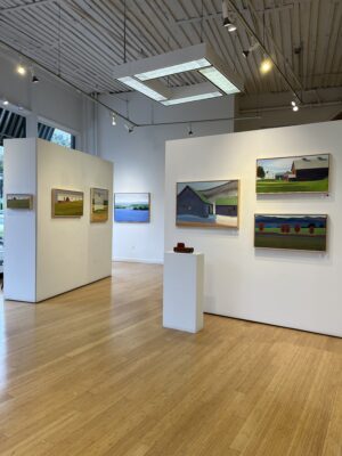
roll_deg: -0.8
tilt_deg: -1.1
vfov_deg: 67.3
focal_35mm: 26
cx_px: 171
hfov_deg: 53.1
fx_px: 343
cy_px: 228
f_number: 1.6
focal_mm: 5.1
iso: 50
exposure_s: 1/158
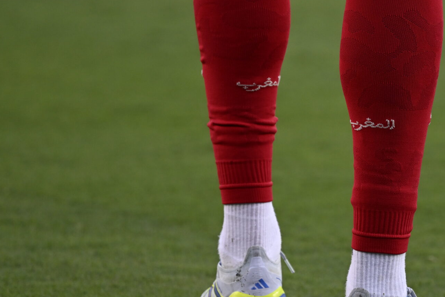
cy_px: 121
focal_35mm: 793
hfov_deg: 2.6
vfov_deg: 1.7
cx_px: 356
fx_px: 9803
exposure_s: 1/800
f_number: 5.6
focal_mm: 400
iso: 1000
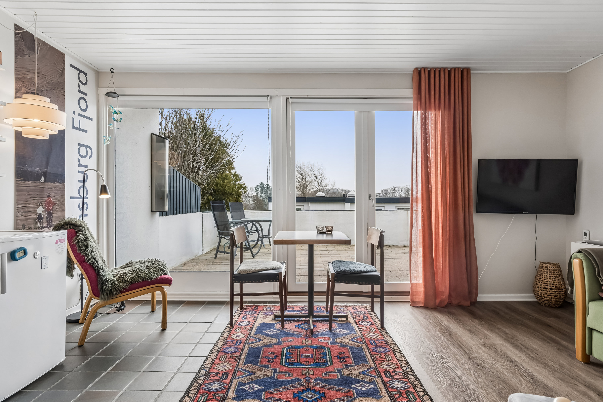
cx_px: 302
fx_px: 352
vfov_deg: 59.5
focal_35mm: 21
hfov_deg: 81.2
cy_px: 201
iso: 200
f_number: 8
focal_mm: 14
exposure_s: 1/30
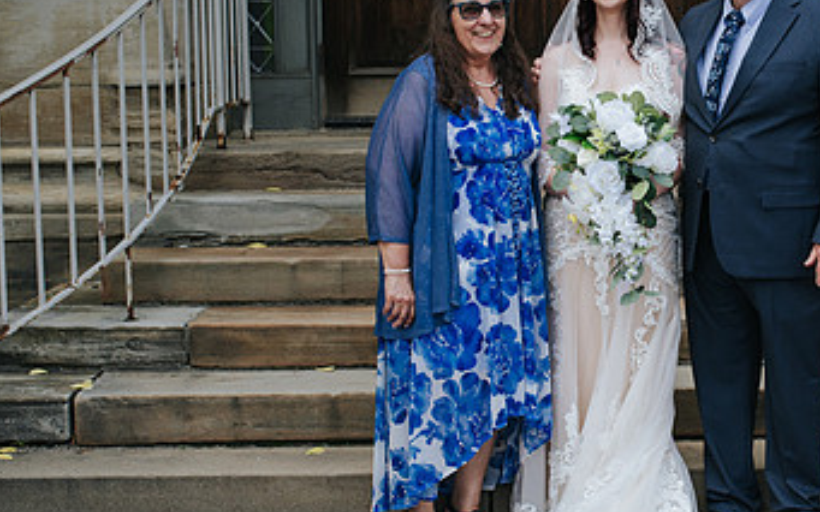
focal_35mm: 75
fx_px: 1676
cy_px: 262
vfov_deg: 17.4
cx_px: 628
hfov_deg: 27.1
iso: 160
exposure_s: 1/400
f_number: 3.5
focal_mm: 35
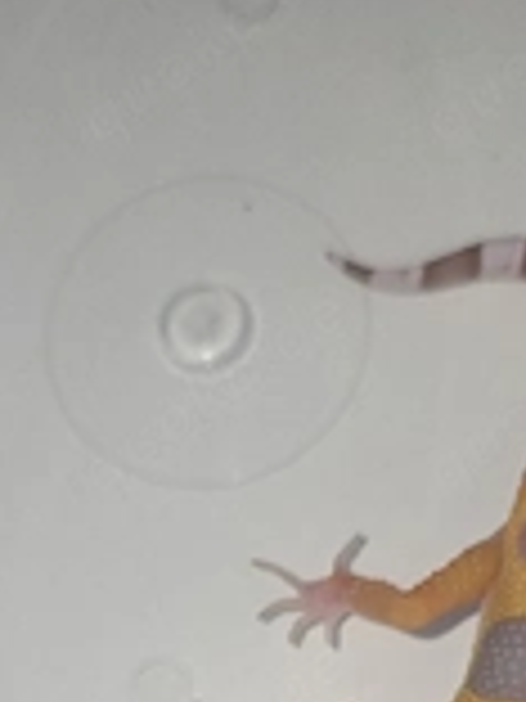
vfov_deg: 29.2
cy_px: 792
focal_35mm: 59
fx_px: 1195
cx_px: 310
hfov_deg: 24.8
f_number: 1.7
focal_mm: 6.3
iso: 100
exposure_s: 1/182
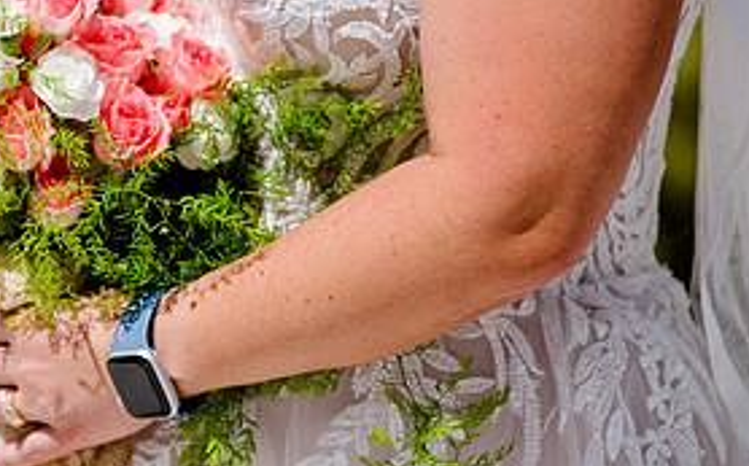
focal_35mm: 426
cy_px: 88
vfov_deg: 3.1
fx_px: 8685
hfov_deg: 4.9
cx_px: 140
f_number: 3.5
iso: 160
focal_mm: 200
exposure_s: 1/8000
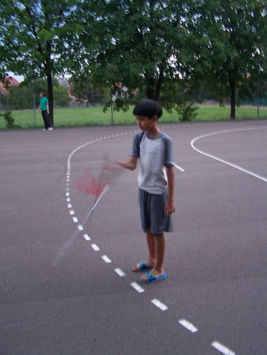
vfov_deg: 49.0
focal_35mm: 38
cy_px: 178
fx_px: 391
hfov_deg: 37.7
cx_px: 134
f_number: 2.8
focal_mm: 6.3
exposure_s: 1/8
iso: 160
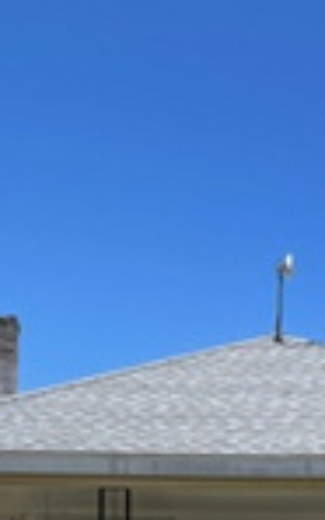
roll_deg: -1.0
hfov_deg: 14.7
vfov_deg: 21.5
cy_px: 635
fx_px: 1262
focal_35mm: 89
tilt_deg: +0.9
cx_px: 164
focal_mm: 4.2
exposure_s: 1/3861
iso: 32
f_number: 1.6
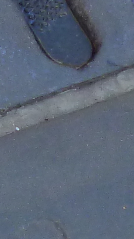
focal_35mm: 235
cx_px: 84
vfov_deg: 8.6
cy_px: 512
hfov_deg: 5.2
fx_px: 1486
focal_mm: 5
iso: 160
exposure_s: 1/250
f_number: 3.1
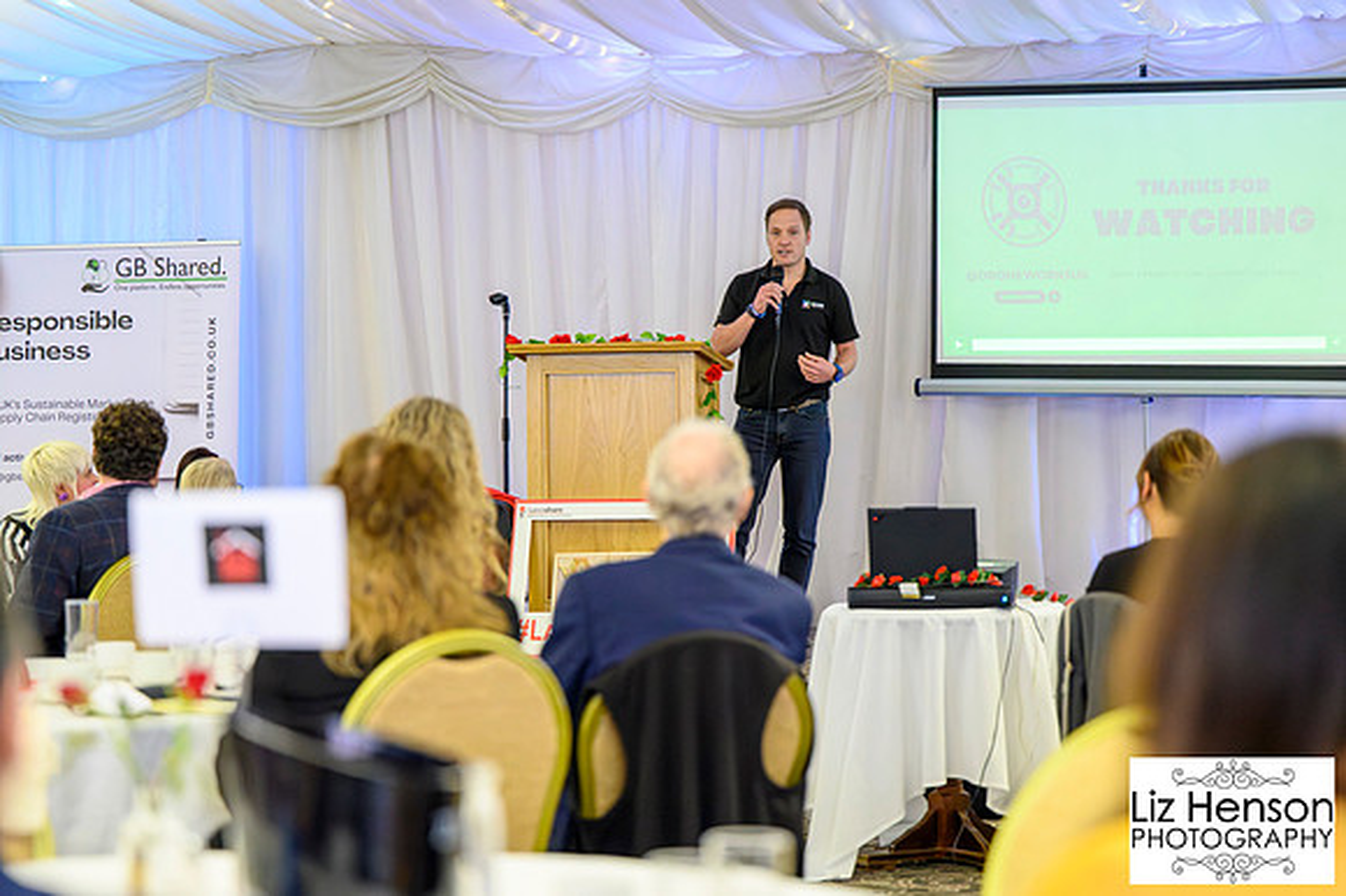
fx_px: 3332
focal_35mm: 89
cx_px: 673
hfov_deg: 22.8
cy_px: 448
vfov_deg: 15.3
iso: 12800
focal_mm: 86
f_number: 2.8
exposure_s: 1/200
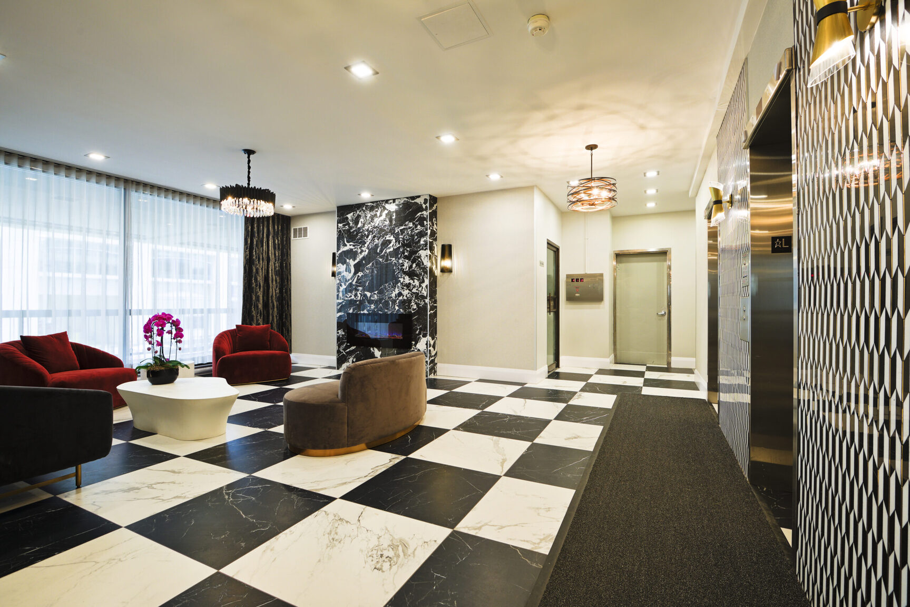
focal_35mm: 16
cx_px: 455
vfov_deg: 73.8
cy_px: 304
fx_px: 404
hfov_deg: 96.7
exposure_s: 1/160
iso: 640
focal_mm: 16
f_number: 8
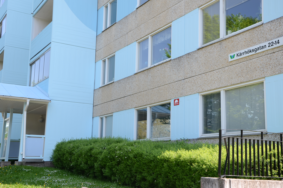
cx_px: 142
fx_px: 377
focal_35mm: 48
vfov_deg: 28.0
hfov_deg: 41.2
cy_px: 94
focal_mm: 32
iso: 100
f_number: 5.6
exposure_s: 1/125
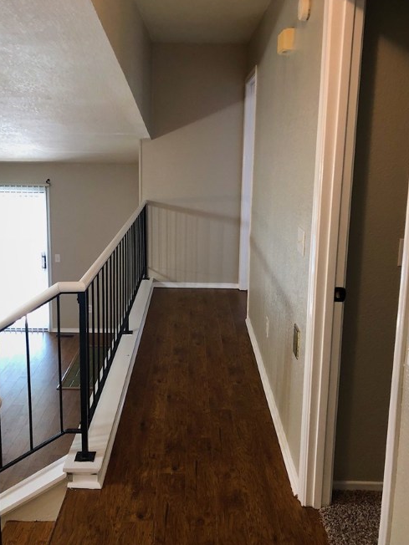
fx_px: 520
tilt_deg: -9.0
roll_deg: -1.3
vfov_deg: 55.2
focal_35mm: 33
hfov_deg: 42.9
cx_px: 197
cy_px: 234
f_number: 1.8
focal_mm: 3.99
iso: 64
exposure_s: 1/15
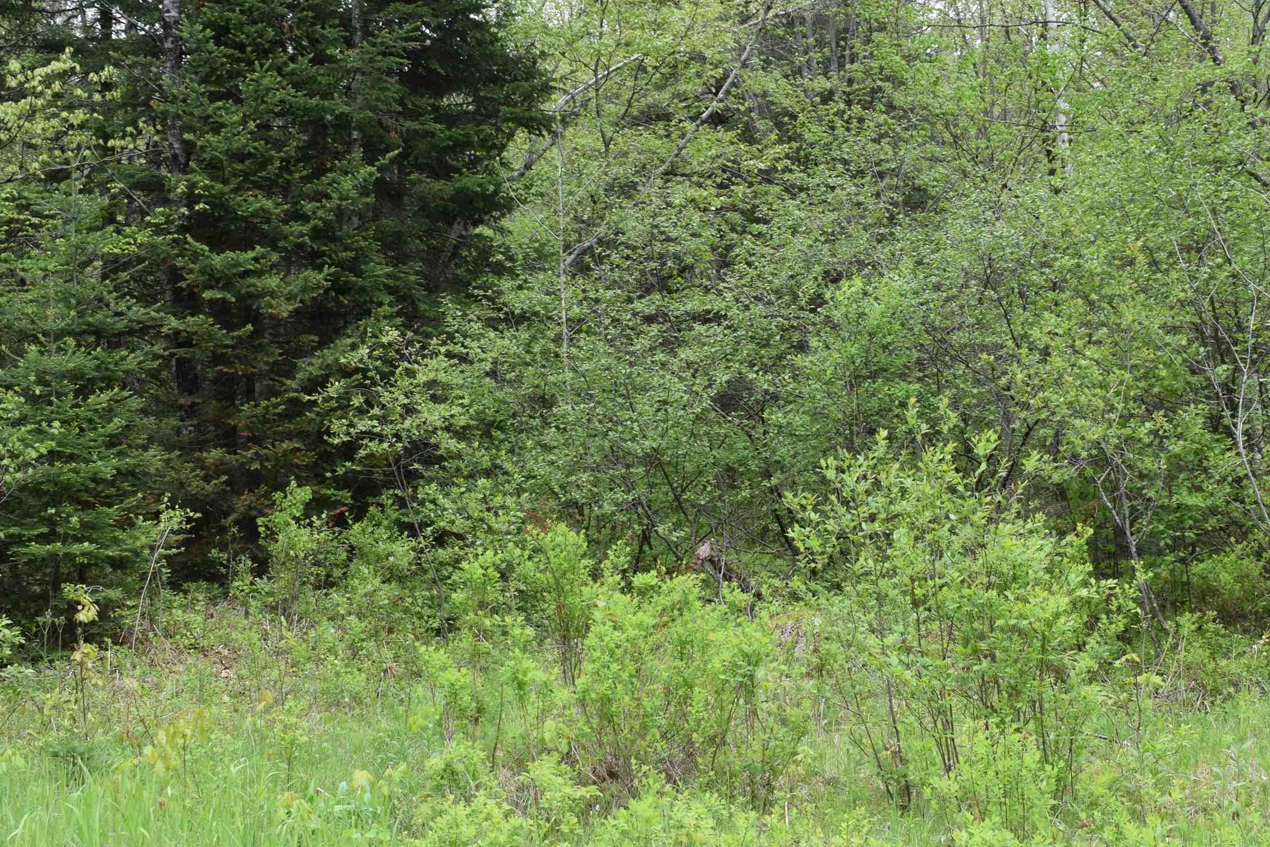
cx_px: 679
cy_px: 478
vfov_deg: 27.0
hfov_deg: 39.6
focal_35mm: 50
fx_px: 1764
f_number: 8
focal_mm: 24
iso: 400
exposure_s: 1/250
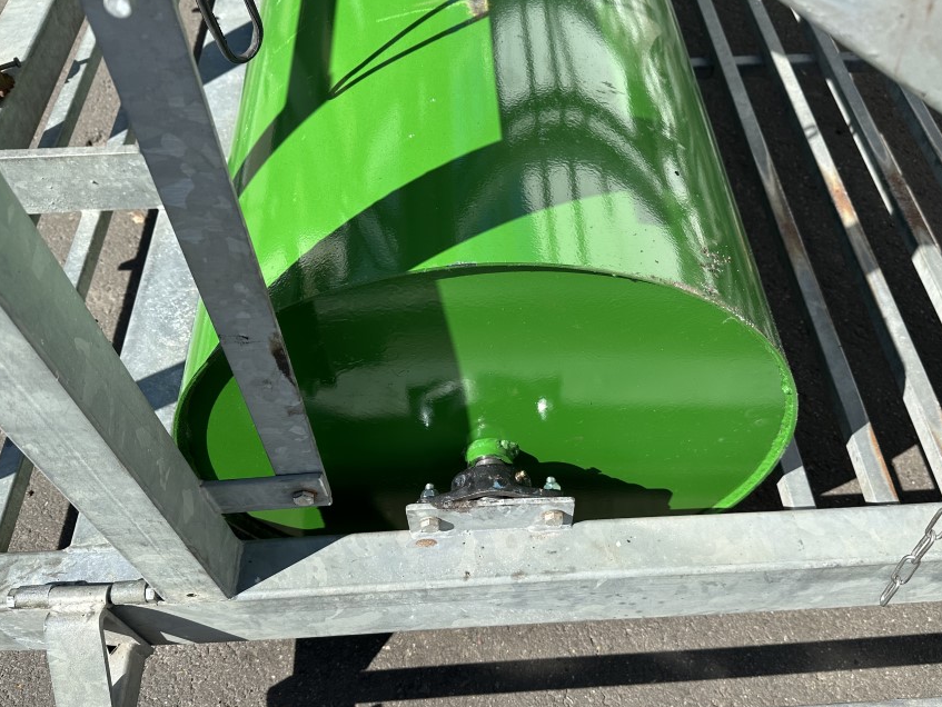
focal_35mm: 29
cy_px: 378
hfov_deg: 61.6
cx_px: 495
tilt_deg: -55.7
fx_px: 790
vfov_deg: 48.2
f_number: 1.78
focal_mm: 6.86
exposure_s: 1/2299
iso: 80
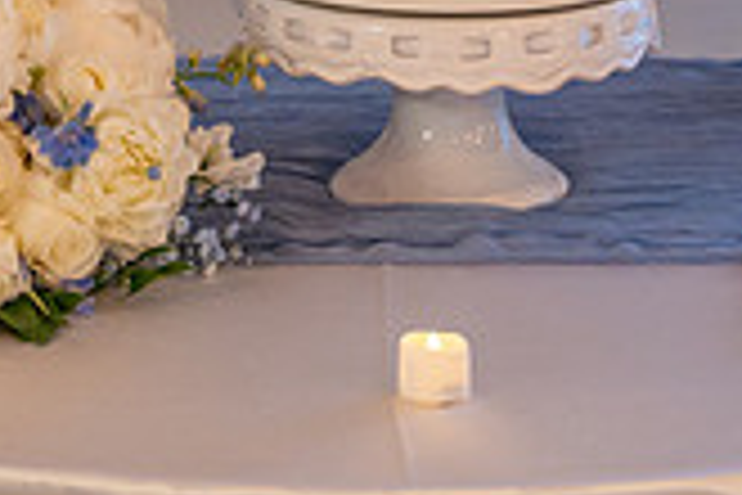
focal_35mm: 158
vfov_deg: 8.6
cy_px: -119
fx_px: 3256
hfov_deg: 13.0
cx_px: 391
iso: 640
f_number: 2.8
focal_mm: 45
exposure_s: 1/160
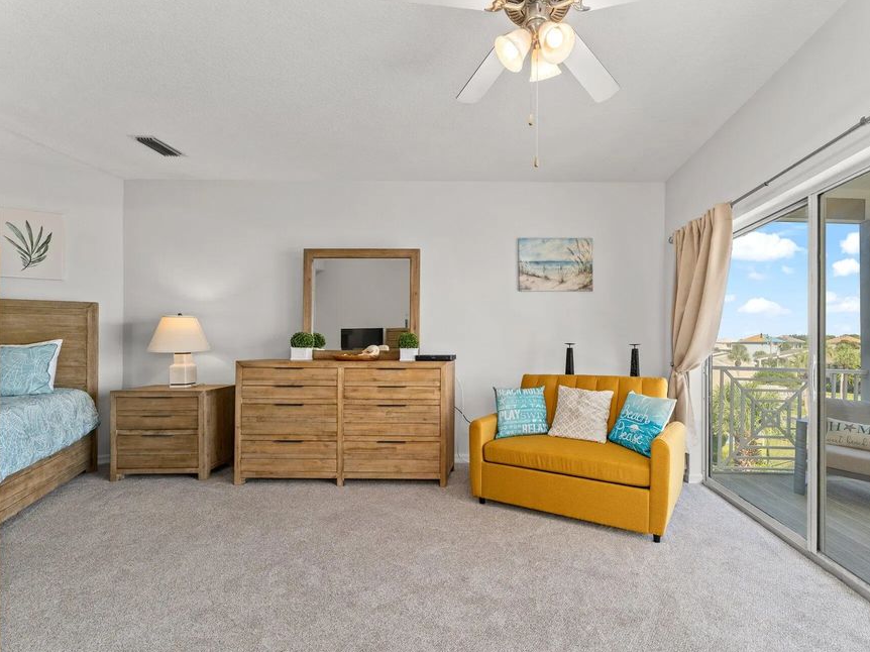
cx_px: 514
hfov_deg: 93.5
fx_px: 402
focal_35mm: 16
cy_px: 339
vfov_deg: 78.0
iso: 400
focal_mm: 14
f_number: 8
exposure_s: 1/6
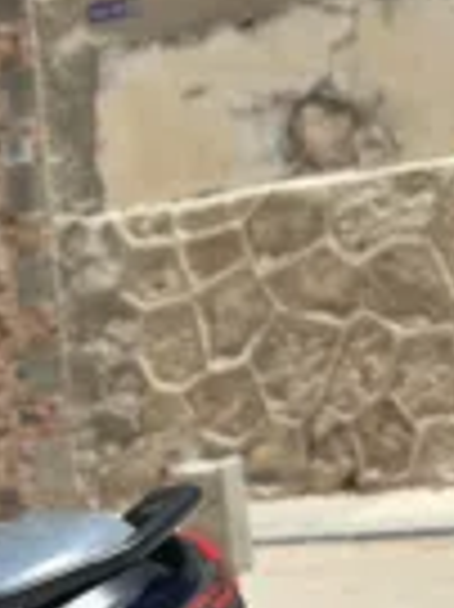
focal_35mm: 142
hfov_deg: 10.1
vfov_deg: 13.4
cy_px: 775
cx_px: -207
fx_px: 2487
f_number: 1.78
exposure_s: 1/4367
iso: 100
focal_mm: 6.86
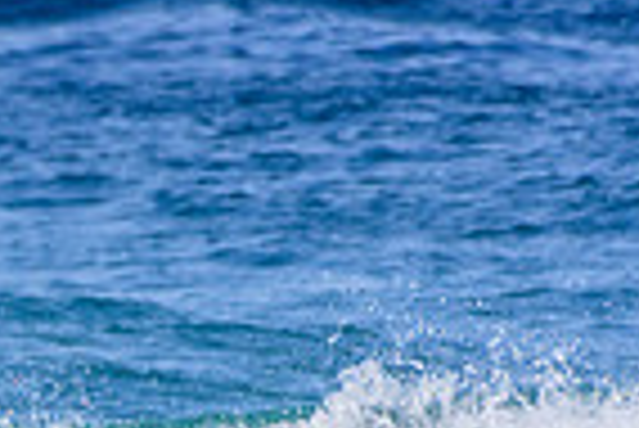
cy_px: 628
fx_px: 54494
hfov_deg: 0.7
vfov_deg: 0.4
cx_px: -626
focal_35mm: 3067
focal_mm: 500
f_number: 5.6
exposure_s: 1/2000
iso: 360
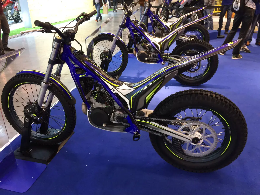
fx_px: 218
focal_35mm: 29
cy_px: 98
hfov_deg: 61.7
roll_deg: +1.4
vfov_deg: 48.2
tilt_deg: -28.0
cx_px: 130
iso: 64
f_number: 2.2
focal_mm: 4.15
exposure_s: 1/33
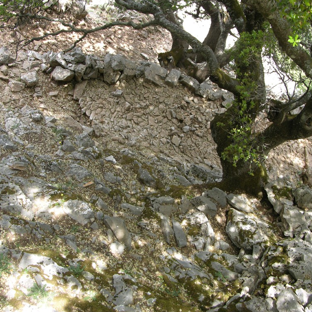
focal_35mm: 42
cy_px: 154
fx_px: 428
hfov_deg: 40.0
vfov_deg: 40.0
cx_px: 153
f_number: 3.5
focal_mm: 8.9
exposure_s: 1/48.9
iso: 50
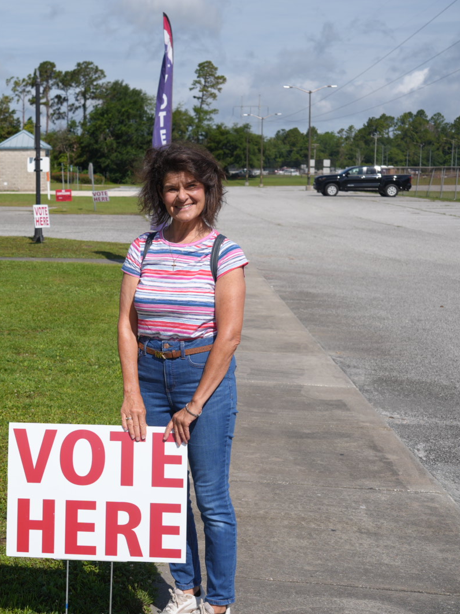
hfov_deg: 22.5
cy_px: 302
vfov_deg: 30.6
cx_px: 25
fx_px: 1121
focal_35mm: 63
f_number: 5
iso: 100
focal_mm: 28.8
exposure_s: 1/1250
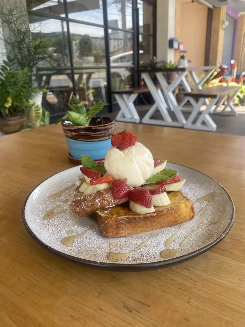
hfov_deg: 53.1
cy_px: 164
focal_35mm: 26
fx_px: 245
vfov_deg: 67.3
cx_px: 122
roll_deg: +2.5
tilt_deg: -19.2
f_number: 1.8
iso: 32
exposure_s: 1/226
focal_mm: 4.25
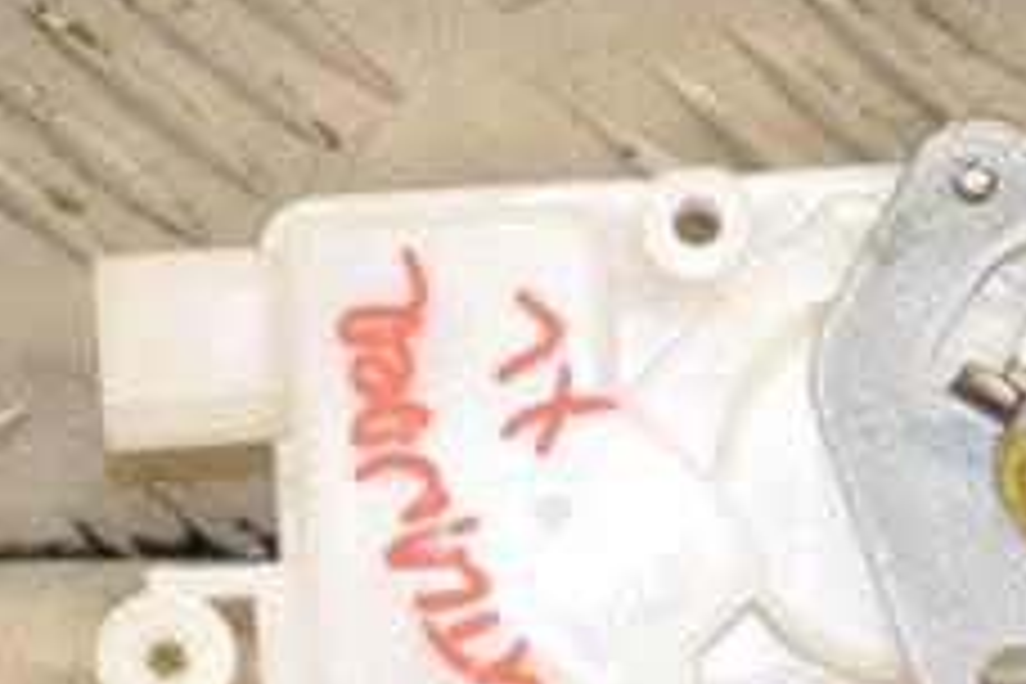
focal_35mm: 355
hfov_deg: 5.8
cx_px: 1094
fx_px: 10117
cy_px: 446
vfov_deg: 3.9
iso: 800
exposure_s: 1/200
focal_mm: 90
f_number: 8
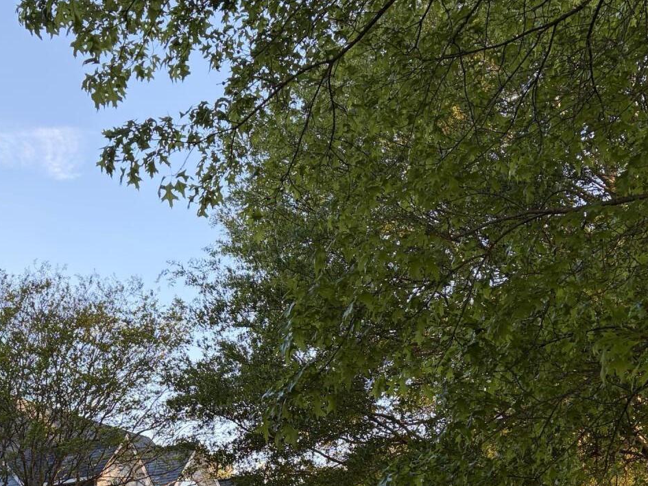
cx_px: 172
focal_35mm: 55
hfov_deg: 34.3
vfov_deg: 26.0
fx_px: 1030
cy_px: 404
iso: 50
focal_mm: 5.96
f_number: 1.6
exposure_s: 1/427
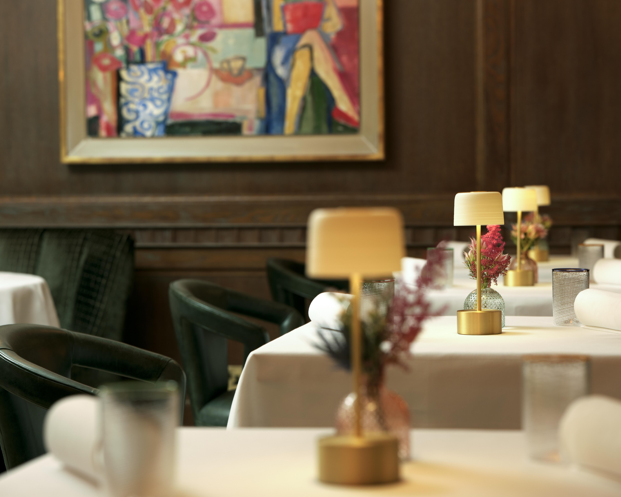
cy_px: 248
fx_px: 1672
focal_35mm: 91
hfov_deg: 21.0
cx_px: 313
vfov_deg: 16.9
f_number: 5.6
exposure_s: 1/15
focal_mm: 110
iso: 800
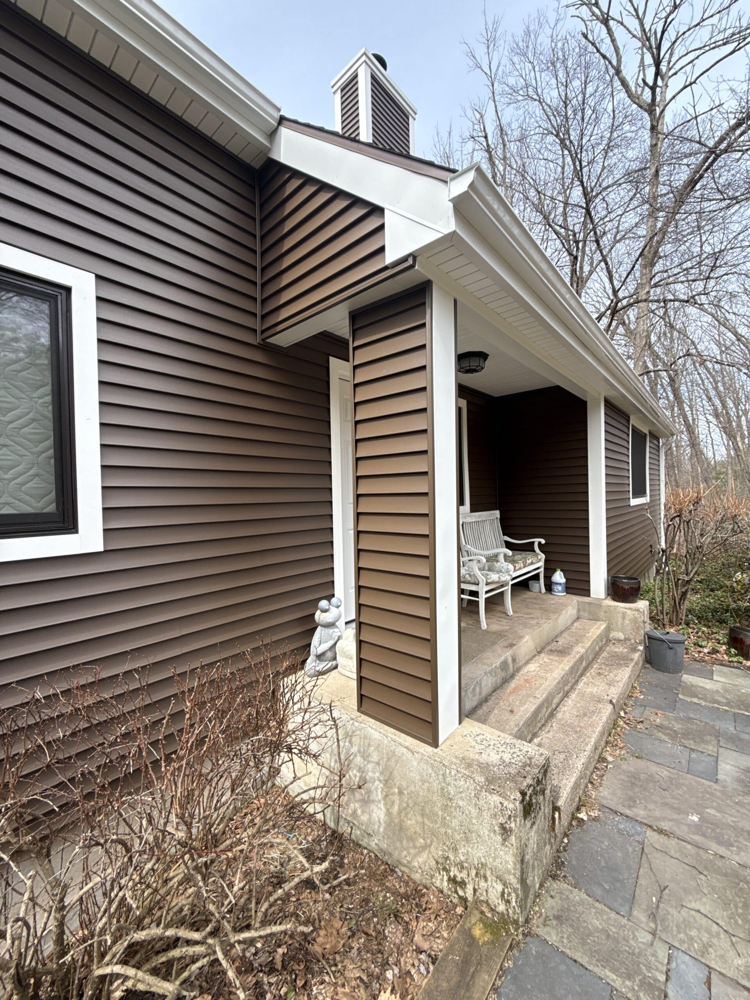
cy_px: 500
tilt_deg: +1.2
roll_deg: +2.1
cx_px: 375
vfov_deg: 102.1
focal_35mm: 14
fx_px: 404
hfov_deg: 85.7
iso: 50
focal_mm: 2.22
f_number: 2.2
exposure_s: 1/386
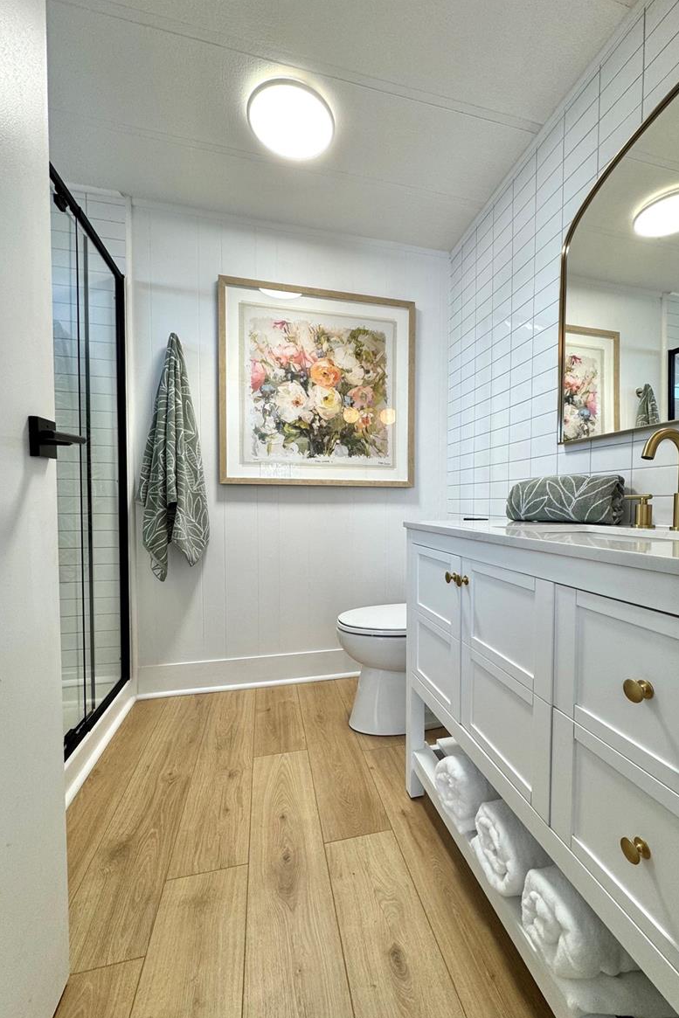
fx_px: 424
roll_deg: -0.8
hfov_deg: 77.1
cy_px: 519
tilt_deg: -2.3
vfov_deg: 100.4
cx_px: 378
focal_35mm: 15
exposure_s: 1/120
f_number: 2.2
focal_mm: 2.22
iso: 64
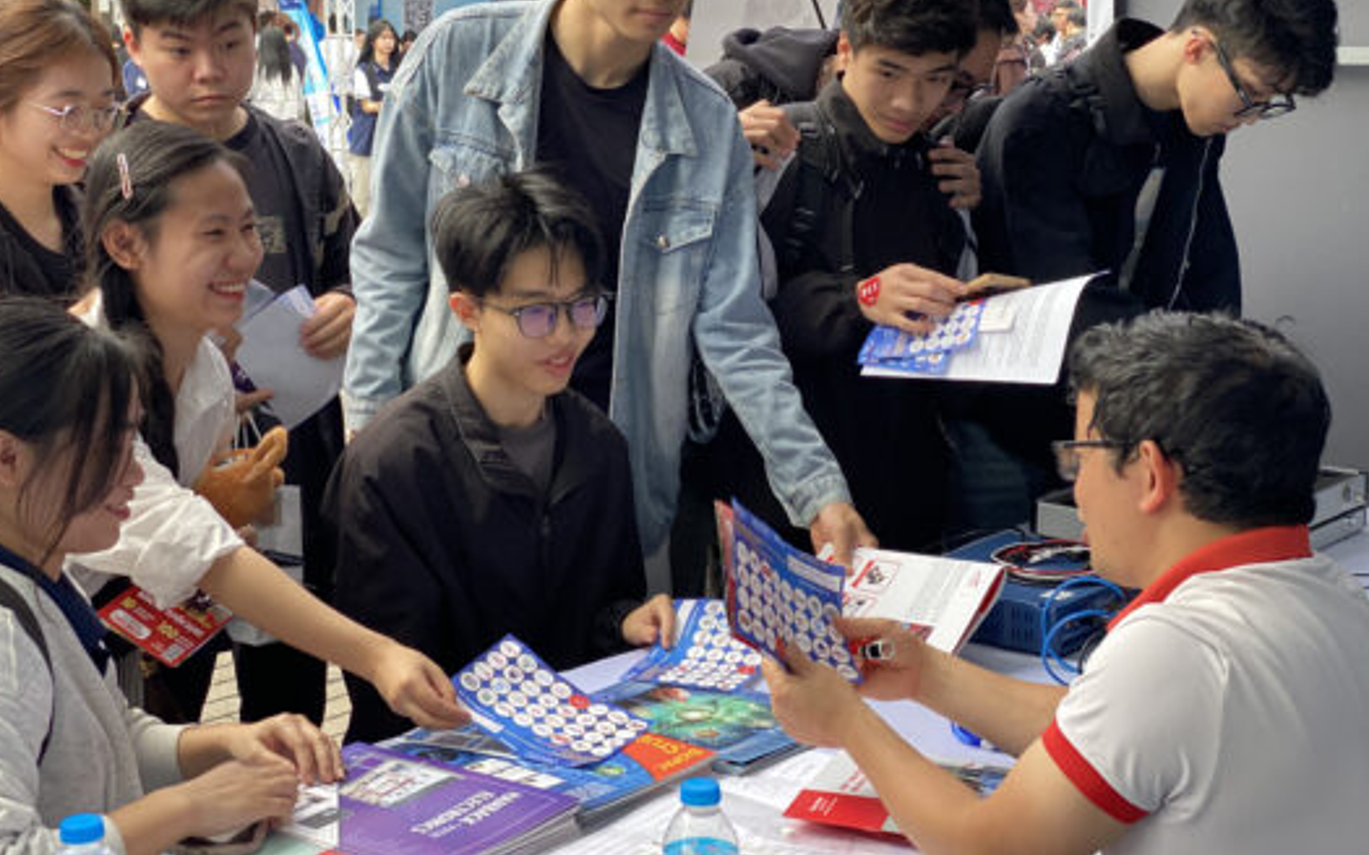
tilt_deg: -7.7
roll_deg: +0.2
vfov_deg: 23.1
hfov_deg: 36.3
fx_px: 2089
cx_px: 677
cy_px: 336
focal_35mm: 56
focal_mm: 6
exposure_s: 1/122
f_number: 2
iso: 50
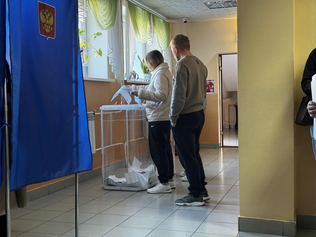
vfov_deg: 30.3
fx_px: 438
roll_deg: +1.0
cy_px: 118
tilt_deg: -2.1
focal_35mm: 48
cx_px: 158
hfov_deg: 39.7
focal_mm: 6.76
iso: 200
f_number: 1.78
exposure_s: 1/50
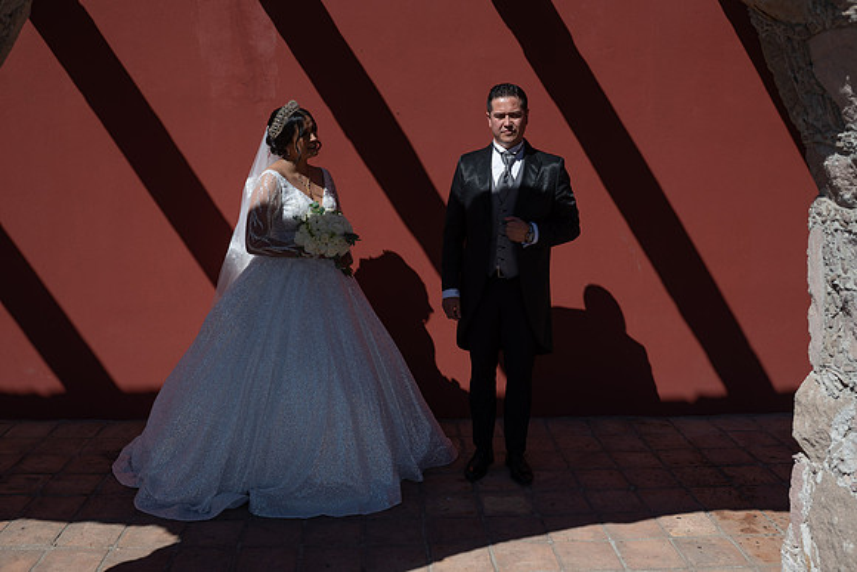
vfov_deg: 37.9
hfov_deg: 54.4
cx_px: 428
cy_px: 286
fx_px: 833
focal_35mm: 35
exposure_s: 1/1600
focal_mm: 35
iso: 125
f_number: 5
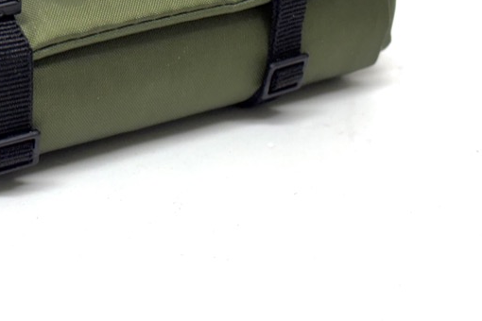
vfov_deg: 15.3
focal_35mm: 89
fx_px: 1192
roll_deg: -0.2
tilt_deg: -27.9
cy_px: 60
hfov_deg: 22.6
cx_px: 101
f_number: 1.6
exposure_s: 1/100
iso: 50
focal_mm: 5.96
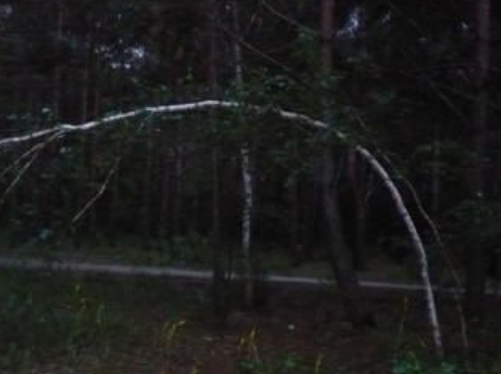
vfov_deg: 26.0
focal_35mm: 56
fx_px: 810
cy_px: 237
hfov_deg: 33.7
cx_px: 125
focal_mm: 5.8
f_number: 2.8
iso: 640
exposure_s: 1/30
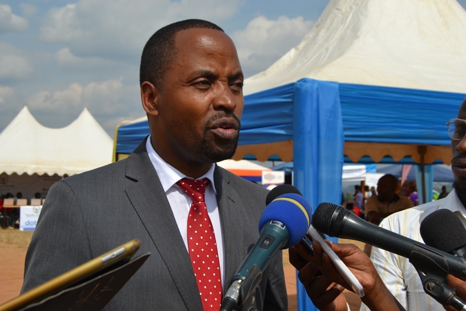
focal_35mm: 57
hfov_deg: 35.0
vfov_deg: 23.8
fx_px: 738
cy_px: 156
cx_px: 233
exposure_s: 1/320
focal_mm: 38
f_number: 9
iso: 100
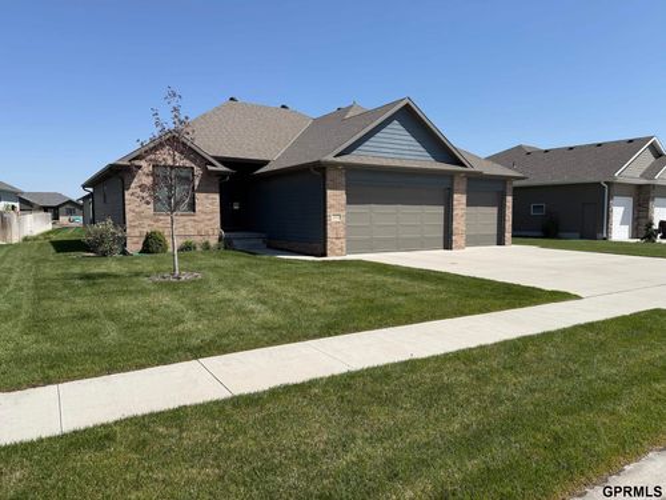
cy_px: 250
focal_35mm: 24
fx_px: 462
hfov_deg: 71.6
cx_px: 333
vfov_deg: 56.8
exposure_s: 1/5319
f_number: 1.78
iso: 80
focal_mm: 6.76
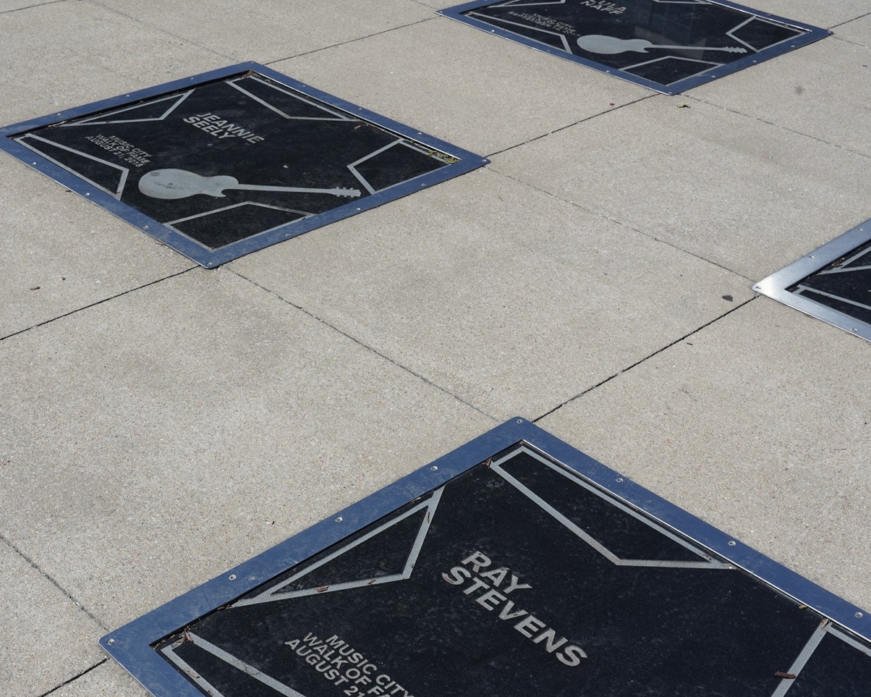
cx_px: 314
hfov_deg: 35.1
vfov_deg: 28.4
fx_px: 1366
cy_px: 457
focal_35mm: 53
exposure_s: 1/100
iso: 400
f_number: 16
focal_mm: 34
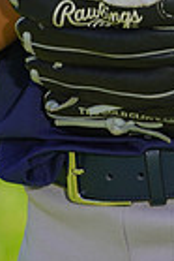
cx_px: 158
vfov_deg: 1.8
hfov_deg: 1.2
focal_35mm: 1120
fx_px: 8099
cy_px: -192
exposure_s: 1/250
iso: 100
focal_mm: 268
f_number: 7.1
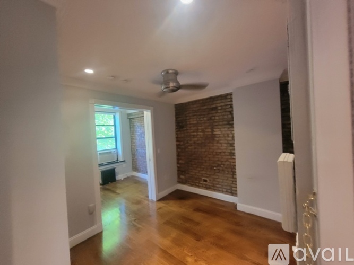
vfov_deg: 89.9
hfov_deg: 106.2
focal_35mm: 13
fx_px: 133
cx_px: 177
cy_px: 132
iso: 640
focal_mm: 2.2
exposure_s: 1/30
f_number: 2.2
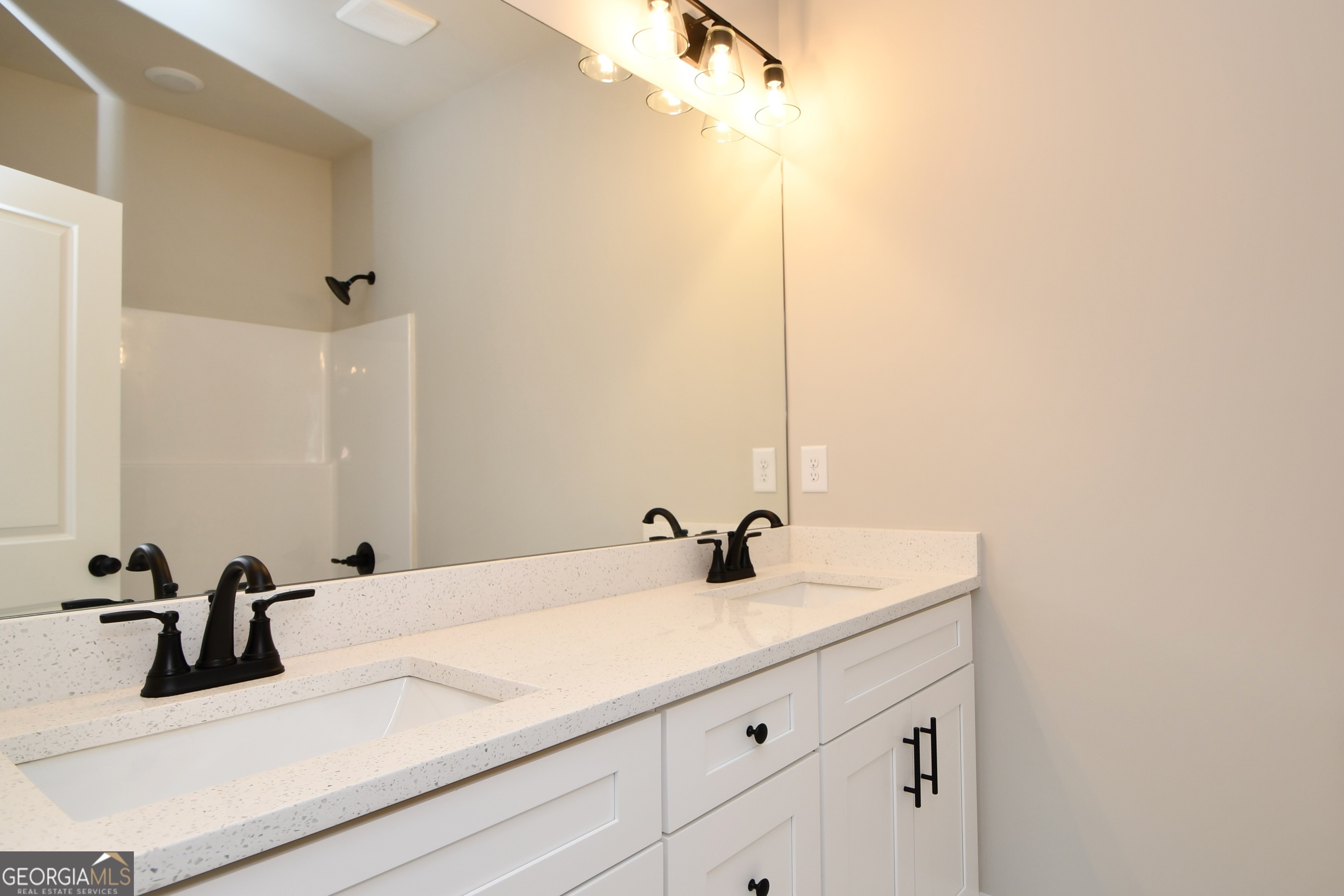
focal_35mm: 15
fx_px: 560
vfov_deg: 77.3
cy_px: 448
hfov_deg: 100.4
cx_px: 672
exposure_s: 1/80
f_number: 4.5
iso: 200
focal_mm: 10
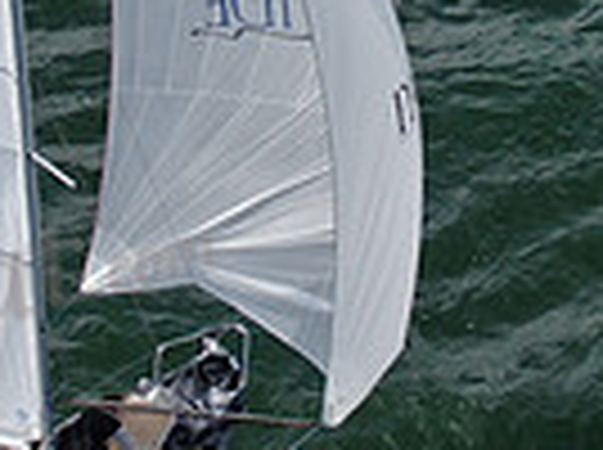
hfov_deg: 9.5
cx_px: 482
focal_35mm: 208
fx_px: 3617
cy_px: -11
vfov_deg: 7.1
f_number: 3.8
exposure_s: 1/800
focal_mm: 8.6
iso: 100
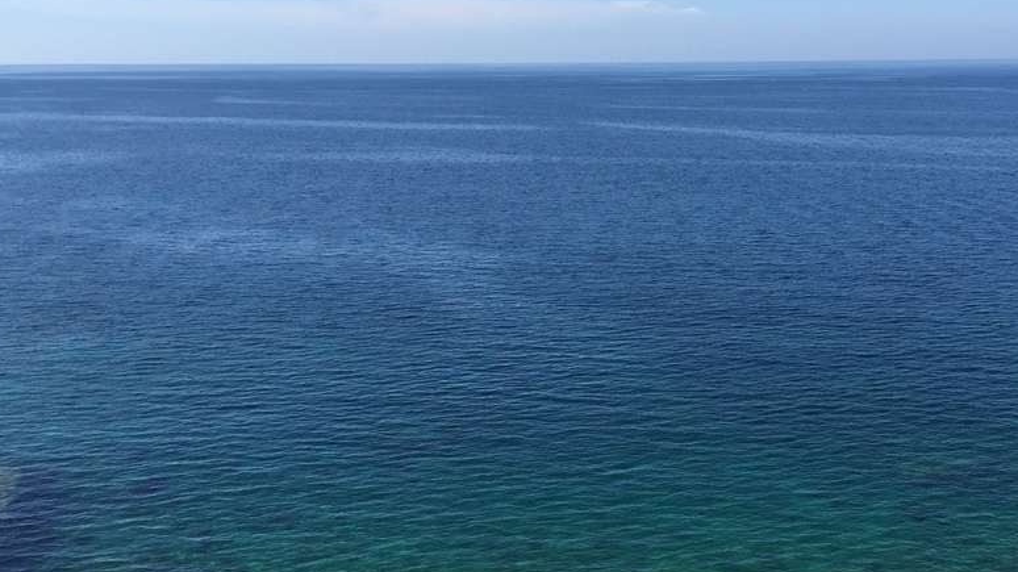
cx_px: 684
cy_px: 330
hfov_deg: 41.5
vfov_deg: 24.4
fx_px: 1322
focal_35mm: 49
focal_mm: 4.15
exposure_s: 1/1883
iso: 32
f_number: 2.2
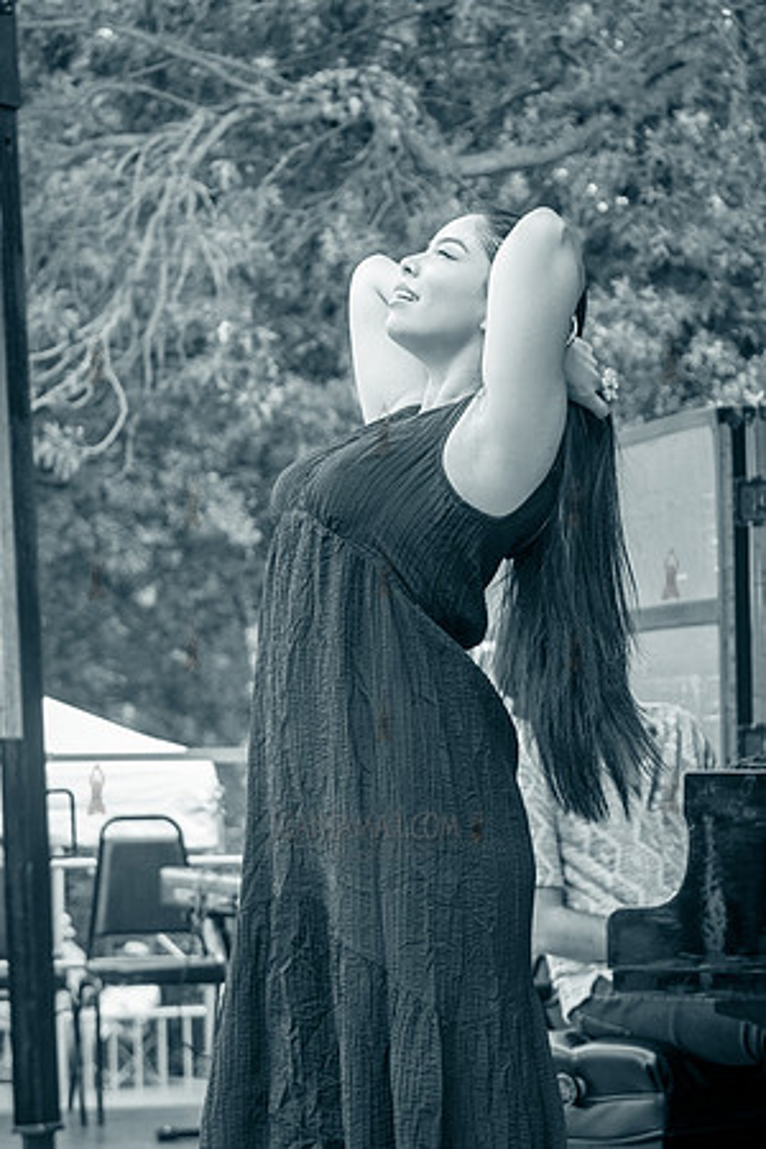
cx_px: 488
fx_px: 3953
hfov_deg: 11.1
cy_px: 471
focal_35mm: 124
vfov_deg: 16.5
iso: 1250
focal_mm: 70
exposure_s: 1/400
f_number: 4.5
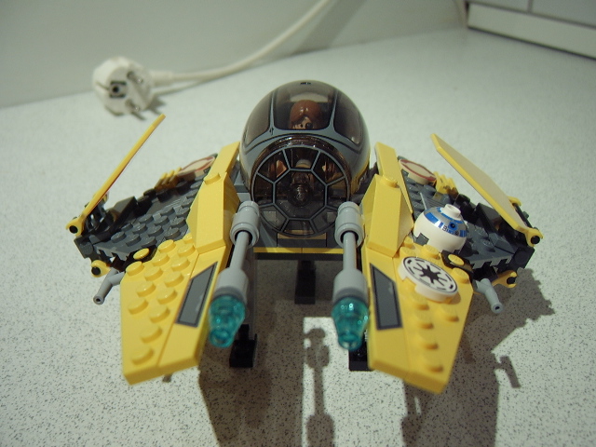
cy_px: 224
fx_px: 534
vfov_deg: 45.4
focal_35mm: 31
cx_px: 298
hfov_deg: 58.4
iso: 100
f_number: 2.7
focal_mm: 8.13
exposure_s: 1/13
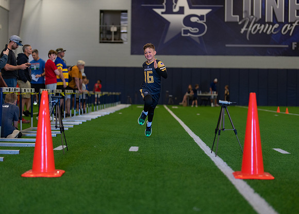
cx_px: 144
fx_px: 568
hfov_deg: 29.5
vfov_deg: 21.3
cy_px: 98
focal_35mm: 67
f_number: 1.2
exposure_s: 1/1000
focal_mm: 50
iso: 800
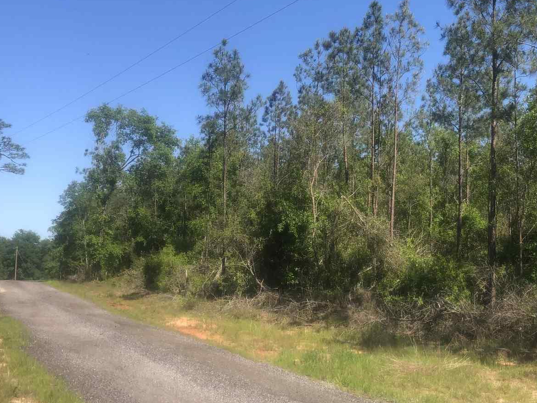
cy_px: 236
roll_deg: +0.6
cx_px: 400
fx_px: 760
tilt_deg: +1.4
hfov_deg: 38.0
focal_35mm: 49
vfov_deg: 29.6
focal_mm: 3.99
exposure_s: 1/1091
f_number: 1.8
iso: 20
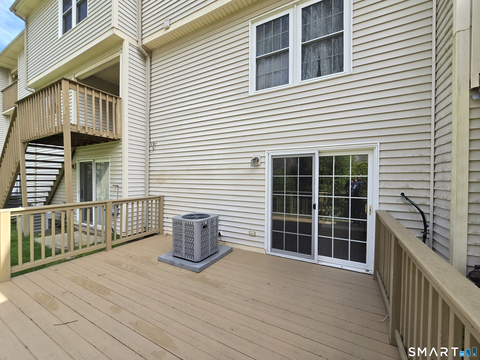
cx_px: 240
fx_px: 180
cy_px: 180
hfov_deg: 106.2
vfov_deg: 89.9
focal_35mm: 13
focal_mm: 2.2
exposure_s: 1/463
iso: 50
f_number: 2.2
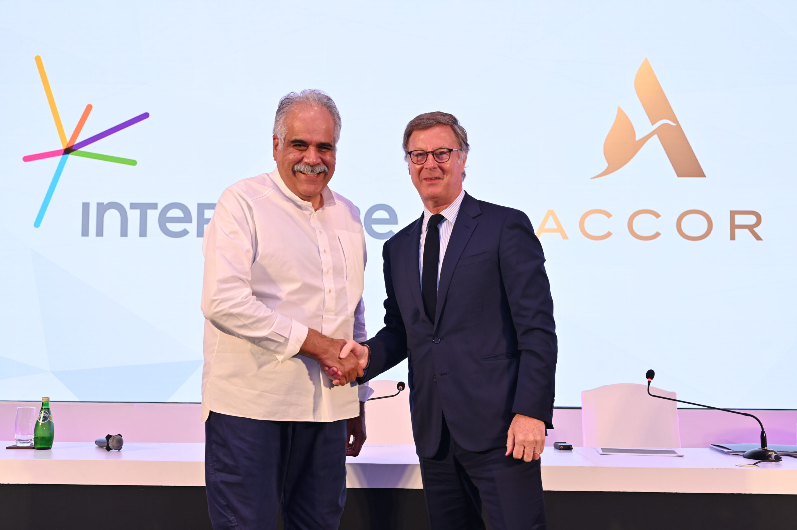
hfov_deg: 48.5
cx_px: 398
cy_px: 265
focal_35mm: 40
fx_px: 885
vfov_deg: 33.4
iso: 500
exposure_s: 1/125
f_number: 4.5
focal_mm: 40
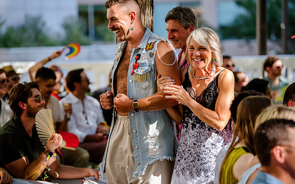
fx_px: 1118
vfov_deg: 9.4
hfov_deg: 15.0
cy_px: 92
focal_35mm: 139
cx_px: 149
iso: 400
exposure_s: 1/640
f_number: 3.2
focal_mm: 135
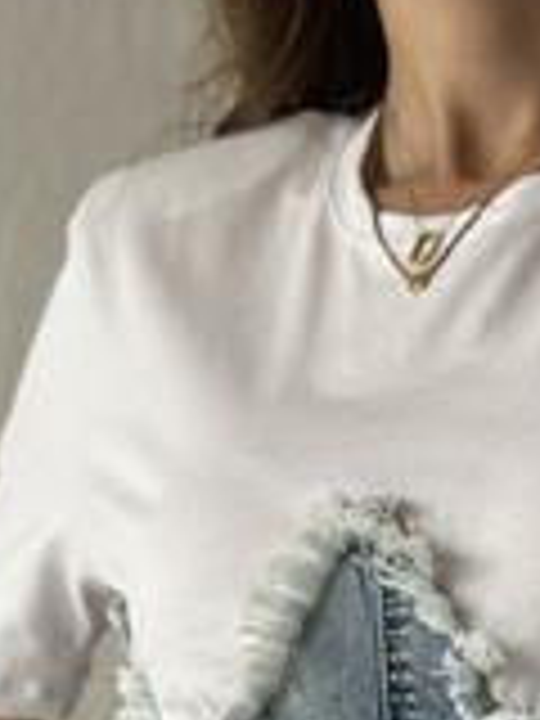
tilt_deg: +0.8
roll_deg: +0.4
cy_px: 824
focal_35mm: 128
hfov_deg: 11.4
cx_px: 594
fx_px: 2662
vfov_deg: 15.0
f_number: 1.78
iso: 200
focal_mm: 6.86
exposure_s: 1/60
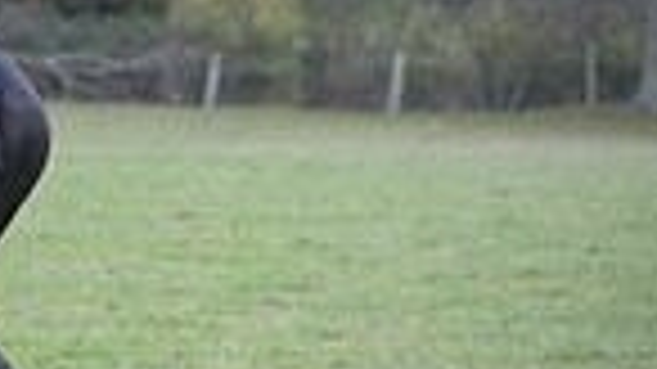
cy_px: -153
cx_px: -598
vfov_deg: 3.1
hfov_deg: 5.4
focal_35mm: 396
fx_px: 6896
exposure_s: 1/640
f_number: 2.8
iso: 1600
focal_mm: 95
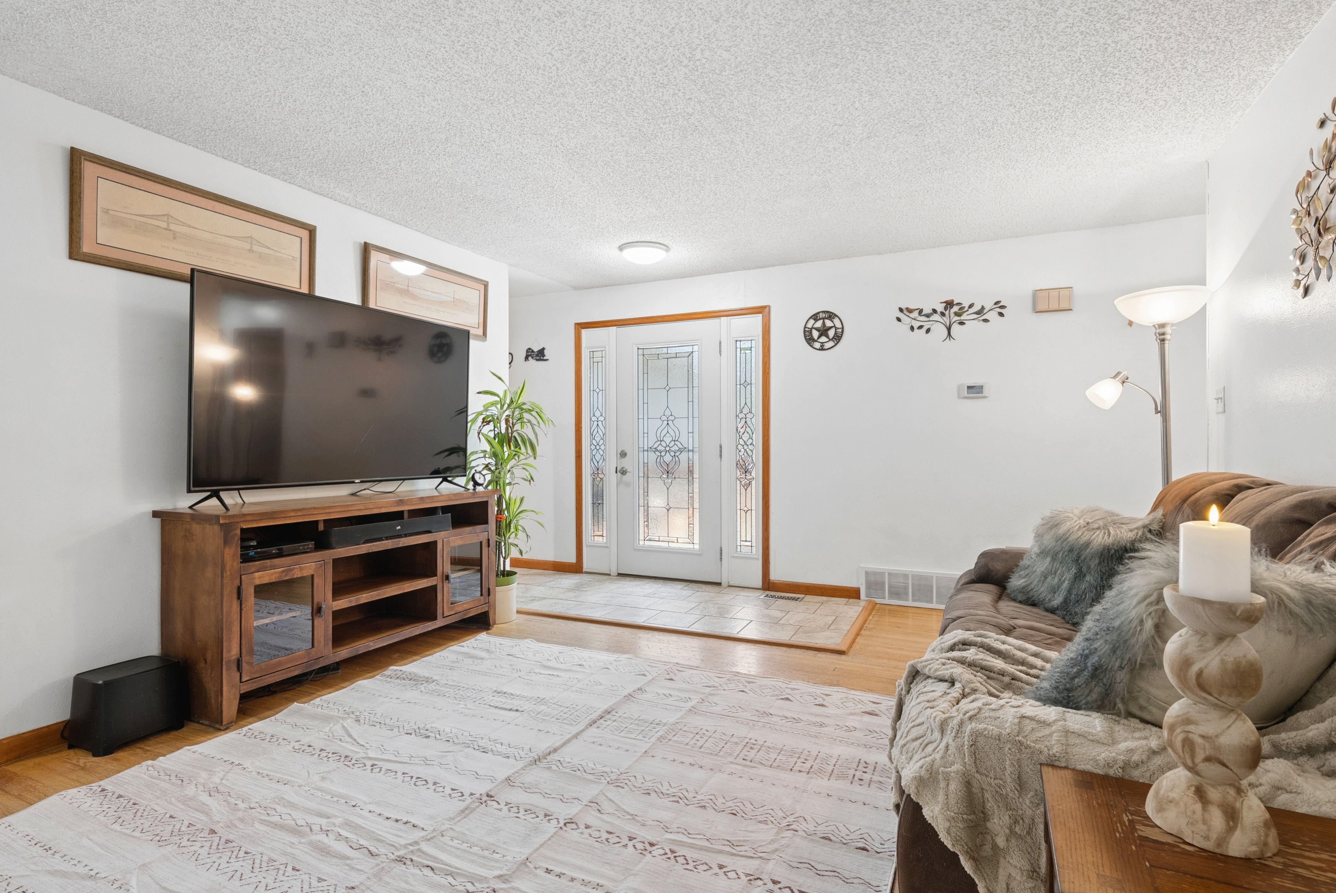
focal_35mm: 18
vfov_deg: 67.5
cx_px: 668
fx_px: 668
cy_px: 446
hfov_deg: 90.0
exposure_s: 1/25
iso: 640
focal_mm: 18
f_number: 9
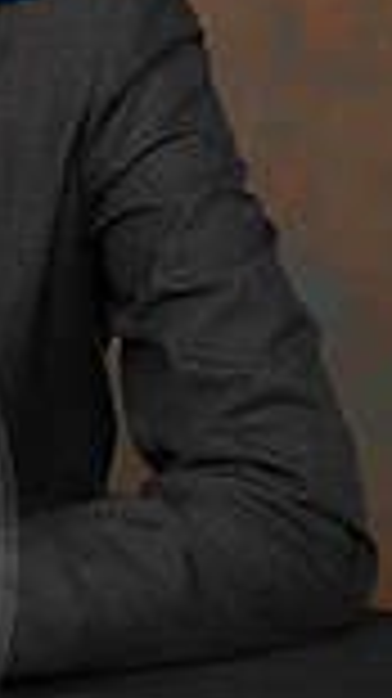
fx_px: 4220
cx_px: -246
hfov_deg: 5.3
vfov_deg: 9.4
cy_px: -54
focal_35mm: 228
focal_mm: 50
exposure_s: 1/80
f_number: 5.6
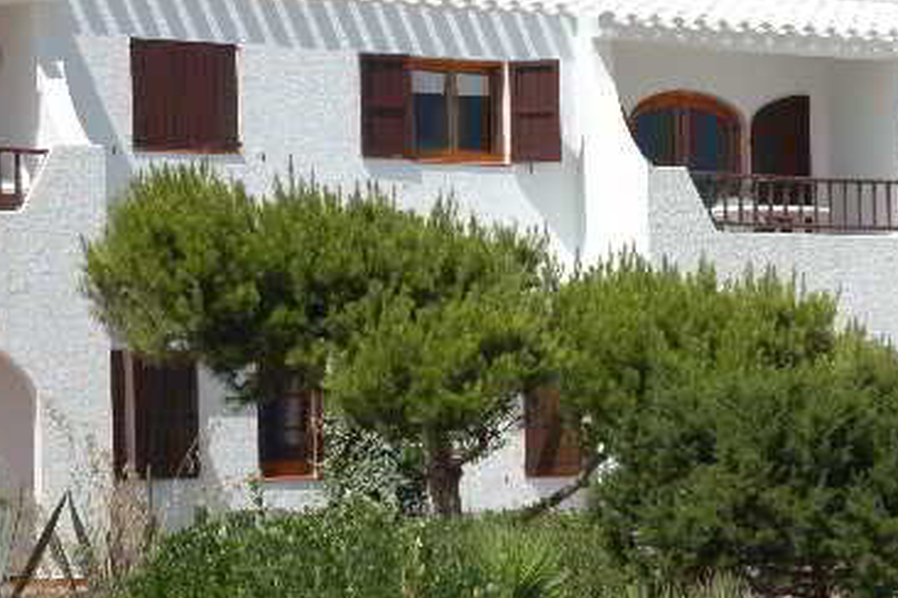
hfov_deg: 15.3
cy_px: 551
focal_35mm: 131
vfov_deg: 10.4
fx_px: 3267
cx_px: 913
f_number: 10
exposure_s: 1/400
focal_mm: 40
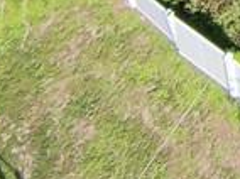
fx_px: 851
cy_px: -407
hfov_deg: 12.9
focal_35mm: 123
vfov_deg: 9.0
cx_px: 546
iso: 100
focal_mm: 17
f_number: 2.8
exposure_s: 1/644
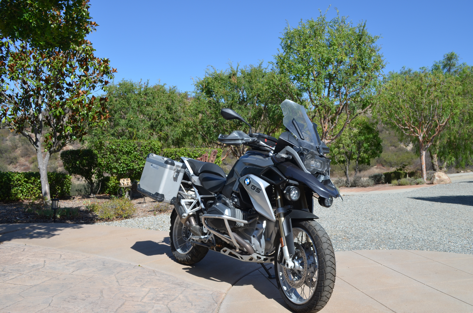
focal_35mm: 30
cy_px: 156
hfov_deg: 62.0
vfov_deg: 43.4
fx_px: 393
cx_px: 236
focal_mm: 20
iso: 125
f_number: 8
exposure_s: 1/250
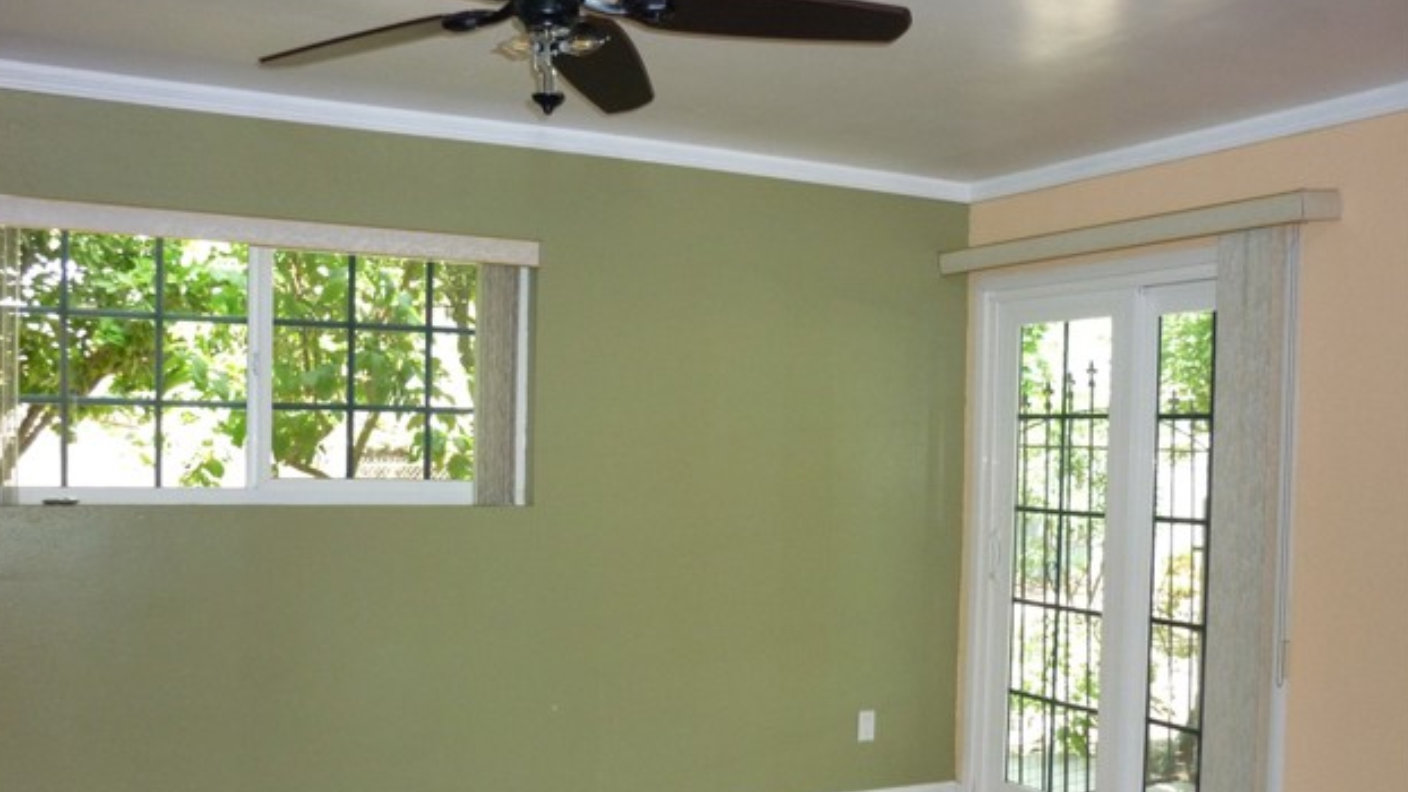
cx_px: 693
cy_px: 482
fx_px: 1381
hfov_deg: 54.0
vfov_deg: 31.9
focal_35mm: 37
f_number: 2.8
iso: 320
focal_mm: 5.5
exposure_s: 1/30
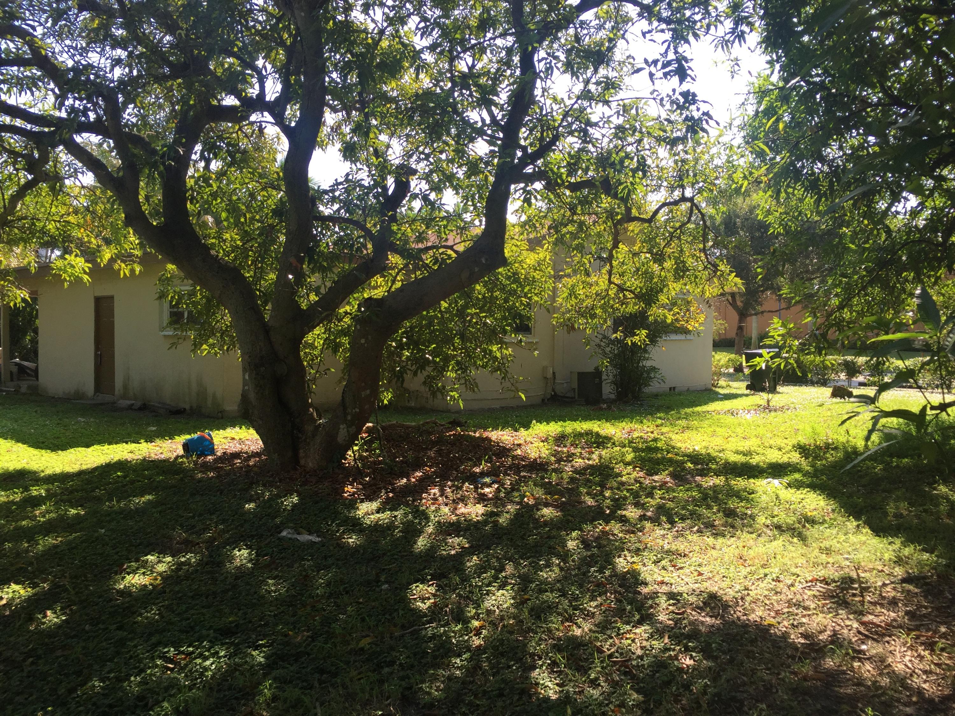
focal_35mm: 29
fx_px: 800
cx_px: 478
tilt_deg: -1.7
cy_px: 358
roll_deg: -0.8
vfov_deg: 48.2
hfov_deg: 61.7
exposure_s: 1/534
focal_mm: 4.15
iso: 32
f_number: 2.2
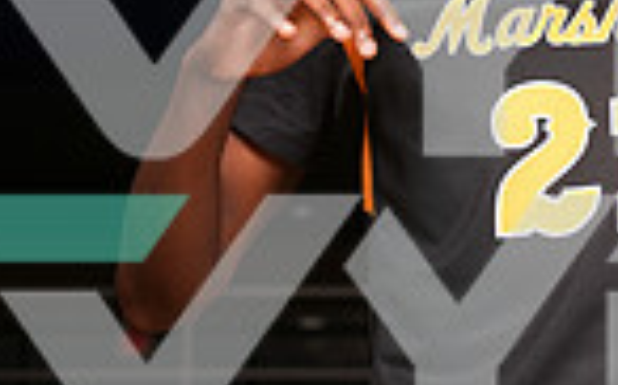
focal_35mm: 220
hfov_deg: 9.5
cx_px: 567
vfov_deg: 5.9
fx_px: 3703
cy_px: 30
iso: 250
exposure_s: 1/200
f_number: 5.6
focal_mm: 70
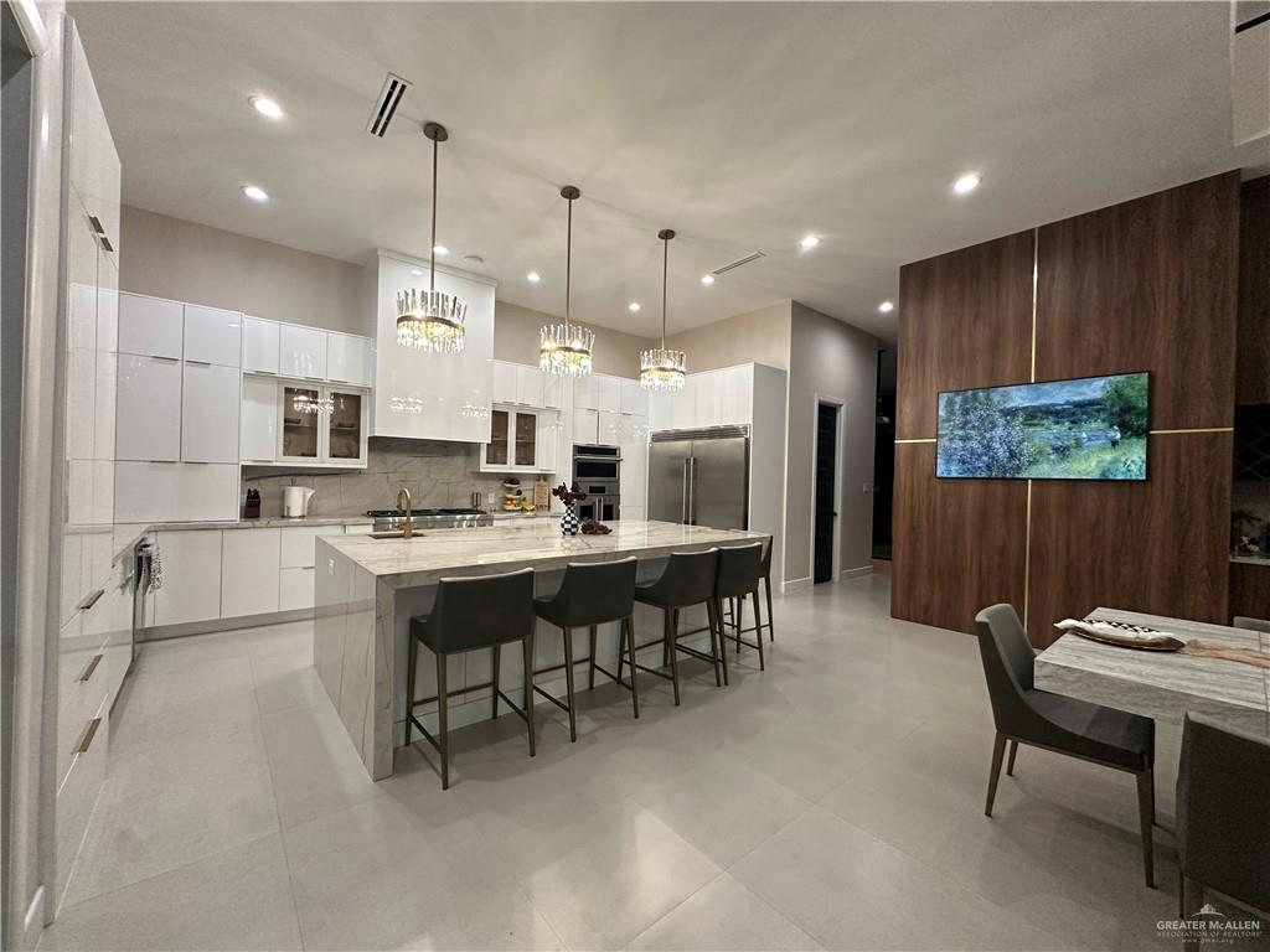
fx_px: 514
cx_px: 635
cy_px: 476
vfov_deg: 85.7
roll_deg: -1.7
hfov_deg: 102.1
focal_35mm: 14
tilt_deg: +0.7
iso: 250
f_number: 2.2
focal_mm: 2.22
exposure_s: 1/120
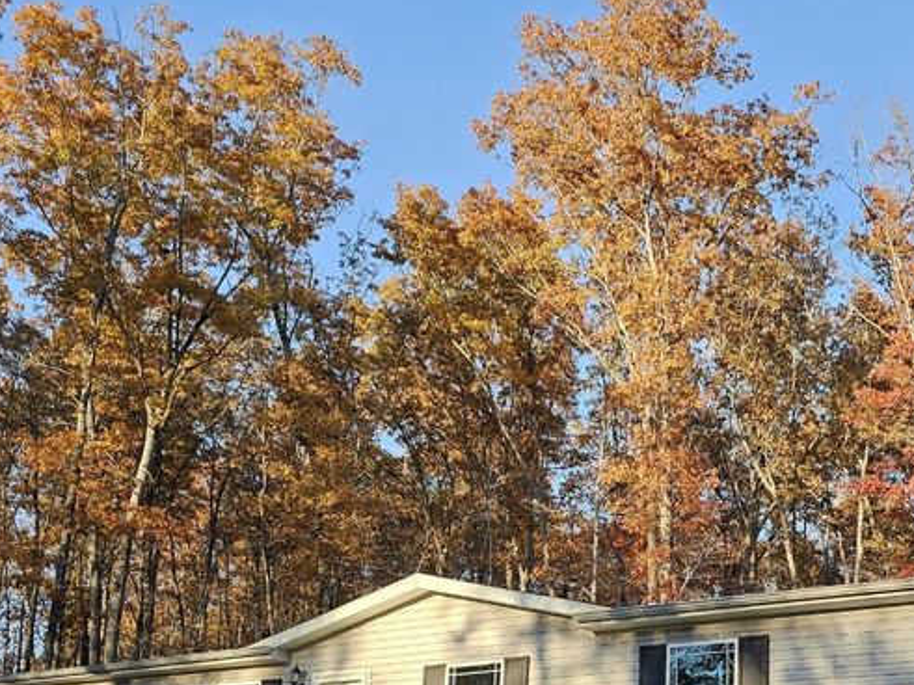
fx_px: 1267
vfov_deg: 29.3
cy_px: 586
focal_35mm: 48
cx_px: 730
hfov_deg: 38.2
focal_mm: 6.3
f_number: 1.7
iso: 10
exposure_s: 1/174
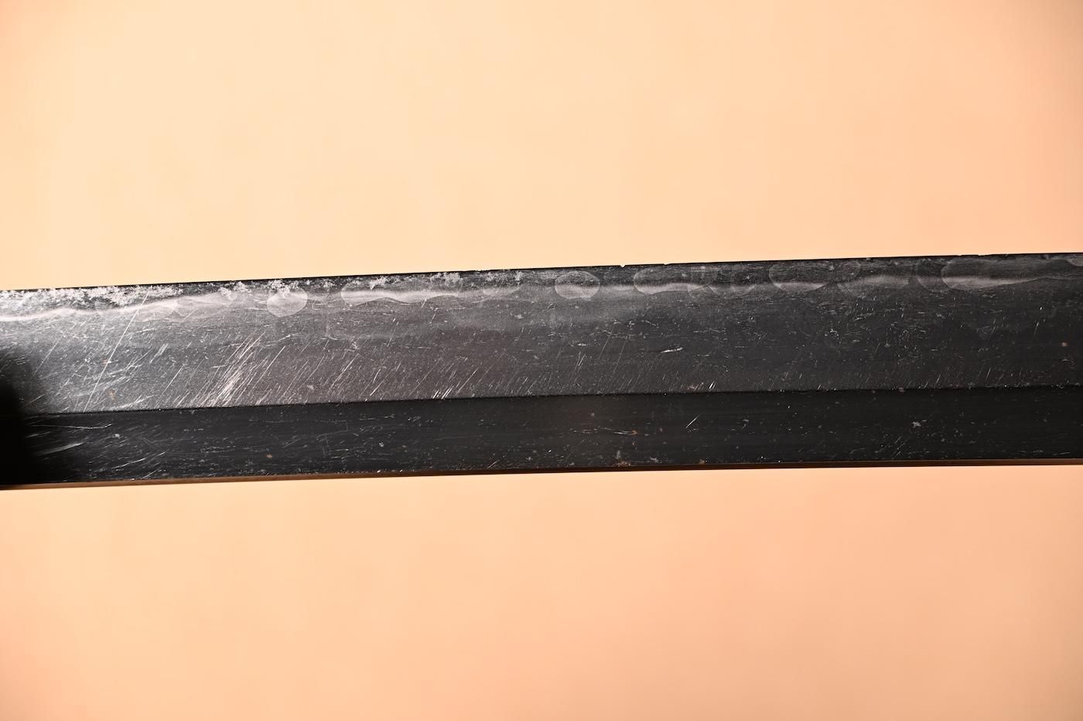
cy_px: 360
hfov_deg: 18.4
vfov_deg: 12.3
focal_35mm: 111
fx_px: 3339
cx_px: 542
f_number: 5.3
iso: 100
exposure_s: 1/2
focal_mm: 74
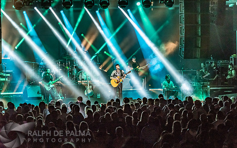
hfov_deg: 11.0
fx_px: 1235
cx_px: 135
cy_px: 90
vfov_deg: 6.9
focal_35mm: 191
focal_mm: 165
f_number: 5.6
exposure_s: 1/160
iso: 2500
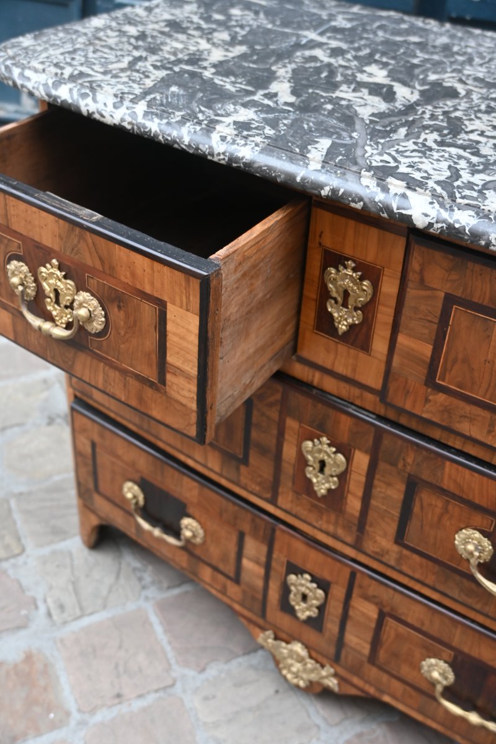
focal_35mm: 40
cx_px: 248
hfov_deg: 33.6
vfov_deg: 48.7
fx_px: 821
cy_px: 372
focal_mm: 26.5
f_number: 3.8
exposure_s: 1/125
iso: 400
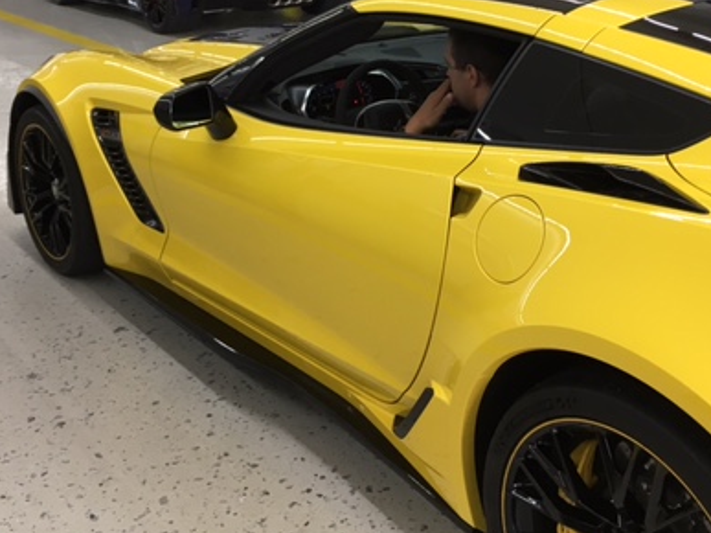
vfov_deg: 29.9
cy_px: 147
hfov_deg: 39.6
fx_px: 986
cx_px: 395
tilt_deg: -14.5
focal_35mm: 48
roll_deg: +1.8
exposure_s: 1/30
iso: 32
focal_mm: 4.15
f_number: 2.2
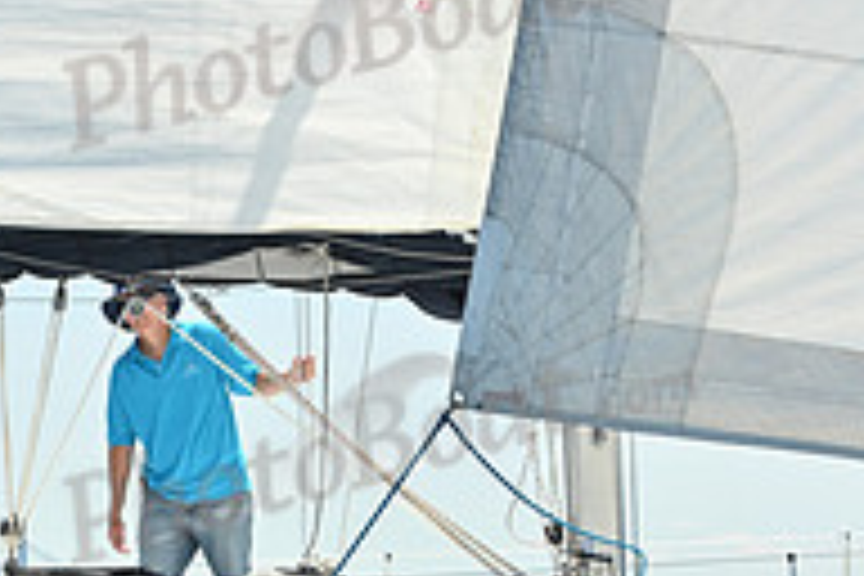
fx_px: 5088
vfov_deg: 6.4
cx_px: -166
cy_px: 745
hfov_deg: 9.6
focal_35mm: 212
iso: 320
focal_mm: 70
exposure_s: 1/1600
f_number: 6.3
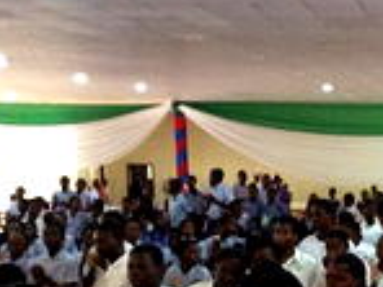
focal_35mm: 78
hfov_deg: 23.9
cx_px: 386
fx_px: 863
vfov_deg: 18.6
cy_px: 246
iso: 320
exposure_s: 1/15
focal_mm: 3.3
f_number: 2.4
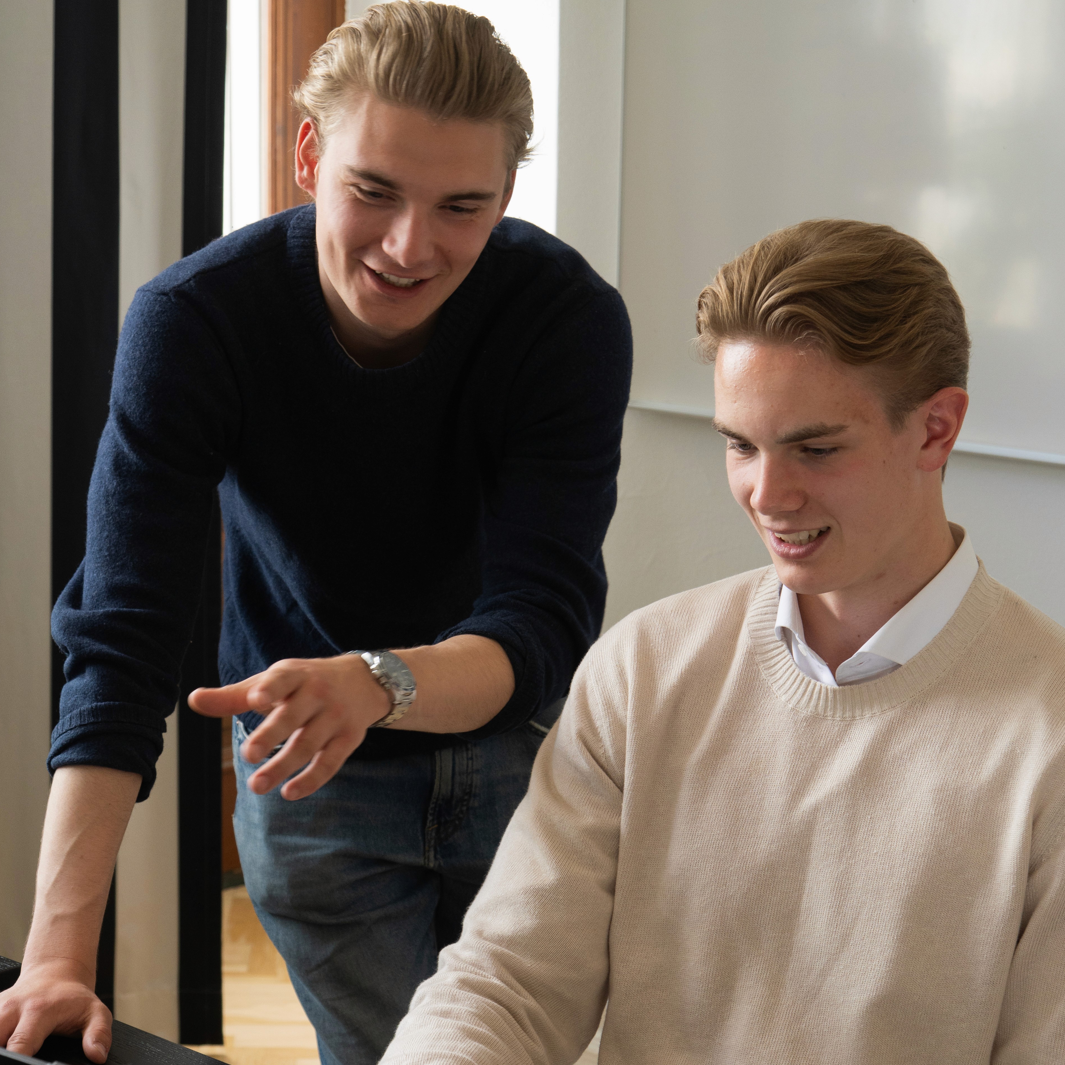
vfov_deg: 21.3
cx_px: 525
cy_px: 679
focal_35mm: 81
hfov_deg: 21.4
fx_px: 2819
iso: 400
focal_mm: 31
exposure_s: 1/80
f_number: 3.7
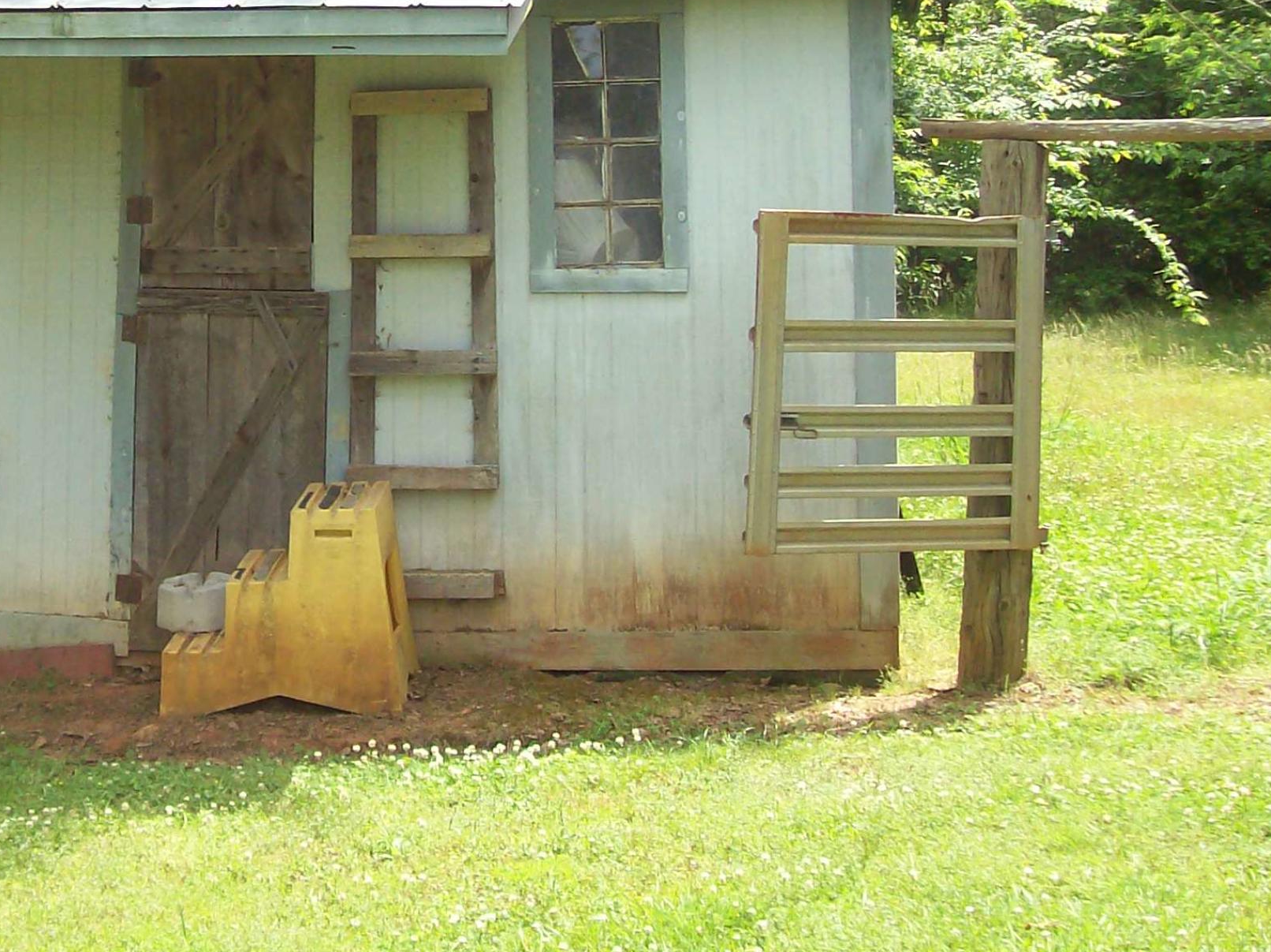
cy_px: 109
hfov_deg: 28.1
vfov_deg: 21.5
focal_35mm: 67
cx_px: 168
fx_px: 2459
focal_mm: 6
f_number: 2.7
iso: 80
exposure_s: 1/345
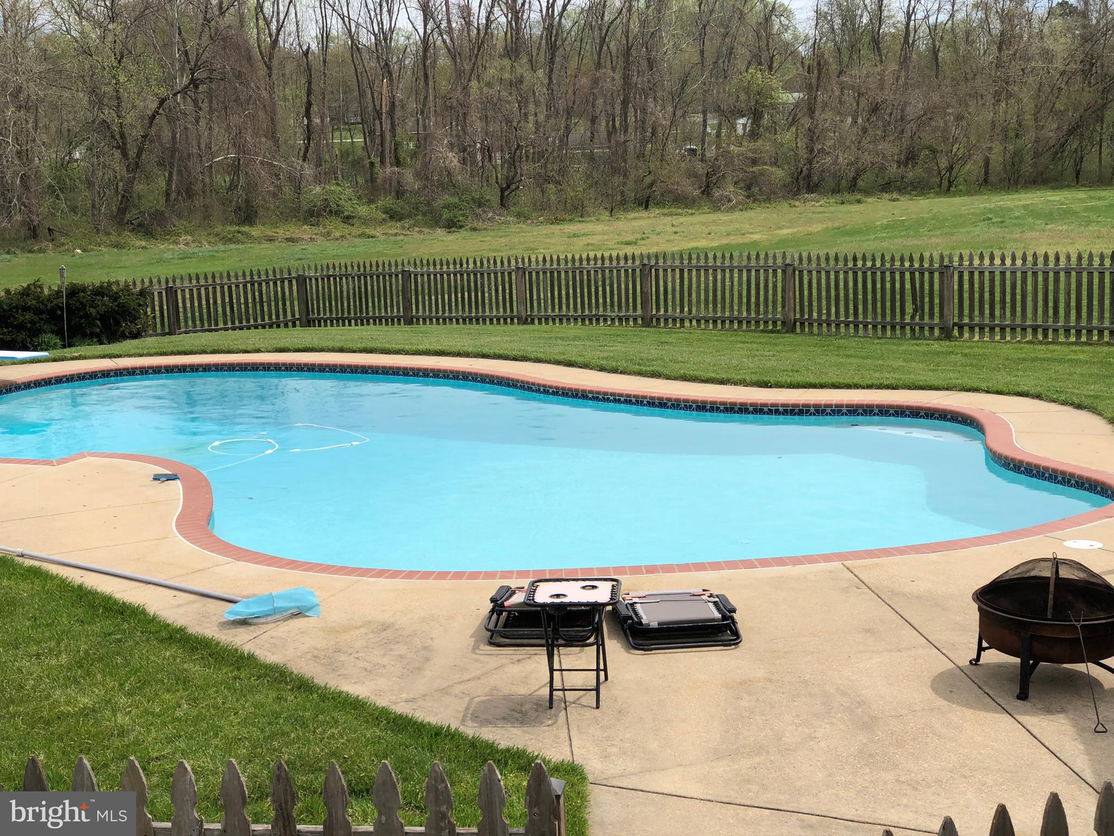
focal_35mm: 57
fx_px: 1834
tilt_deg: -11.0
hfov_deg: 33.8
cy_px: 418
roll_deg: +2.7
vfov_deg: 25.7
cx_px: 557
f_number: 2.8
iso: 20
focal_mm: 6.6
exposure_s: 1/1012
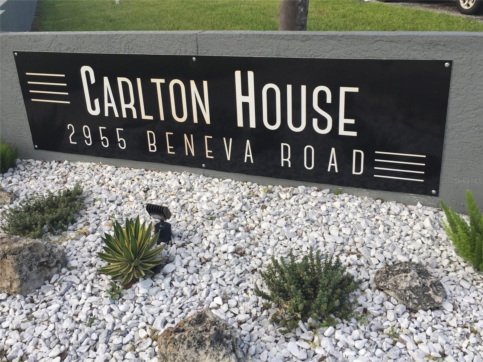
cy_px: 181
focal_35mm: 29
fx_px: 405
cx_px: 242
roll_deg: -0.4
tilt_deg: -21.0
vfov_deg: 48.2
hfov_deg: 61.7
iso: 32
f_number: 2.2
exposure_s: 1/302
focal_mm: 4.15
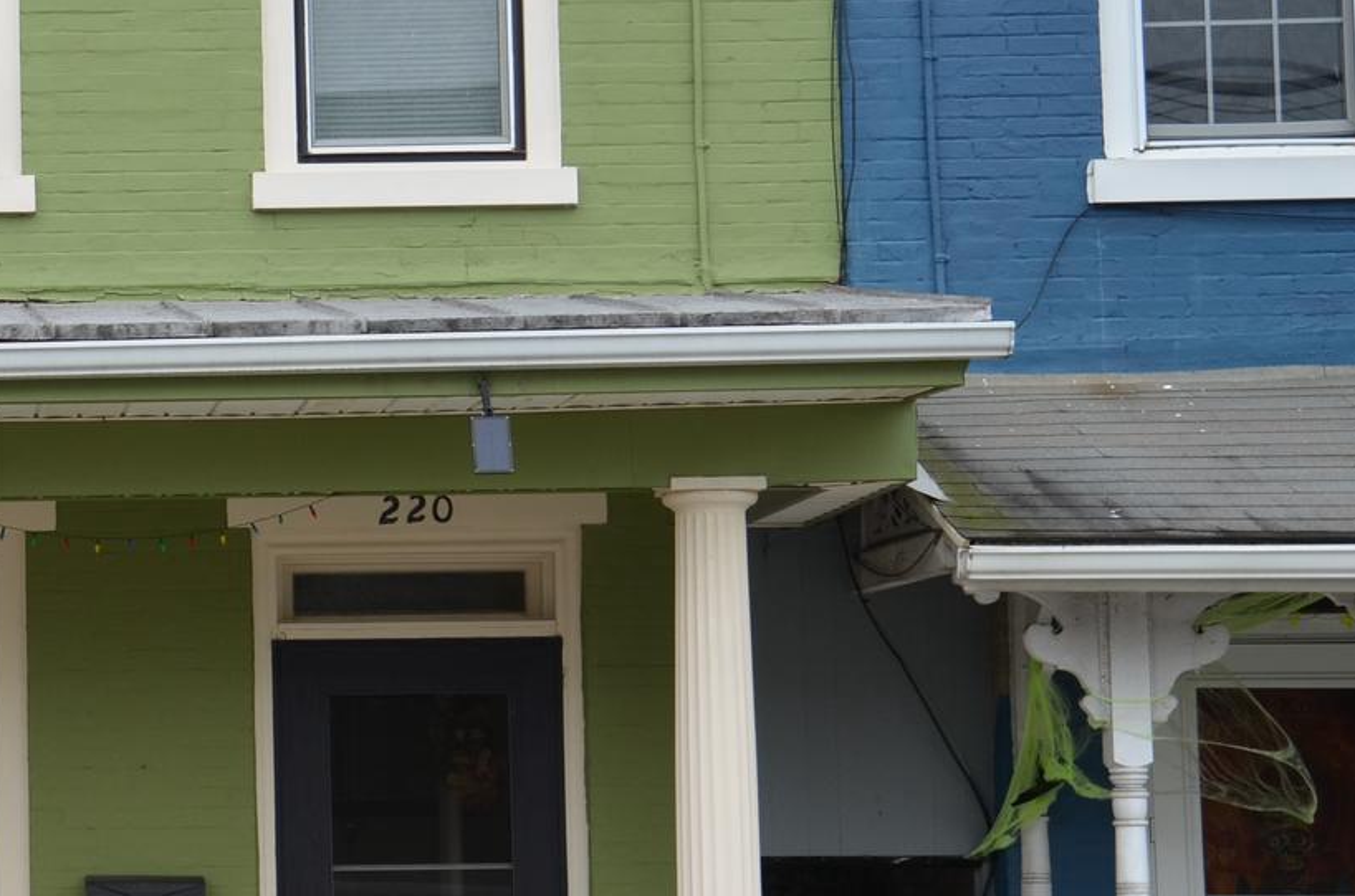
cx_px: -169
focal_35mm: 120
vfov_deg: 11.4
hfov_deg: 16.5
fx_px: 4506
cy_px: 496
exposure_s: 1/125
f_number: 5.6
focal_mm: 32
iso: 200
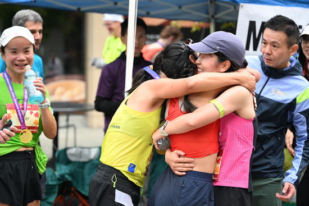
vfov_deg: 17.3
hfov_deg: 25.7
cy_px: 103
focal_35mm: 79
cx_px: 154
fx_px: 678
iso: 1250
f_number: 2.8
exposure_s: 1/1250
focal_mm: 79
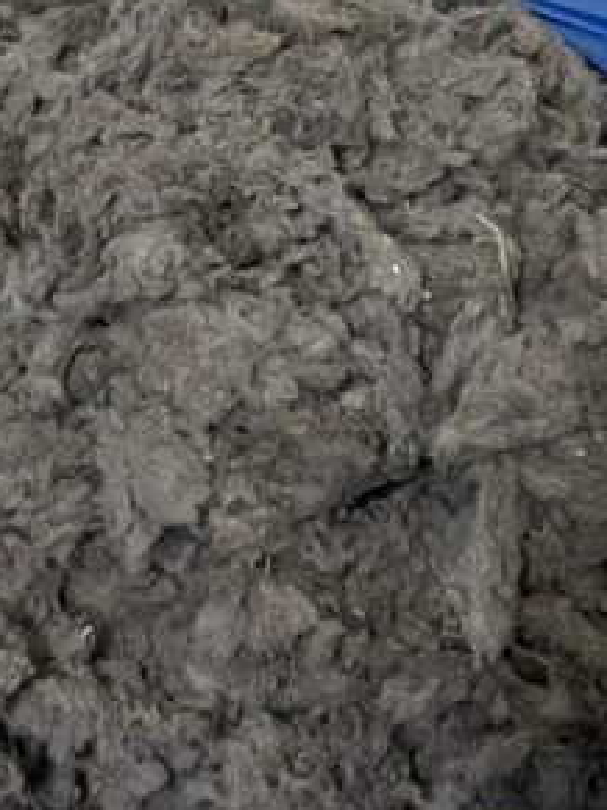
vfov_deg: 20.6
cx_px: 164
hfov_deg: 16.7
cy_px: -189
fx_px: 2059
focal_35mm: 88
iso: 500
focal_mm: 5.1
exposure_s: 1/30
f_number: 1.6
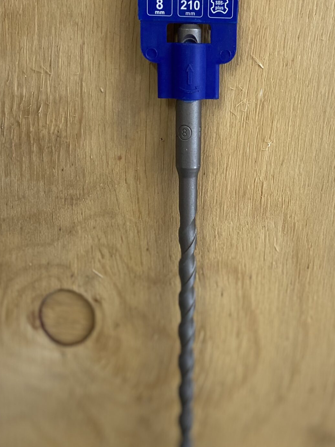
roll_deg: -1.5
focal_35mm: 48
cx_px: 217
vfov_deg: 39.7
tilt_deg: -17.9
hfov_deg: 30.1
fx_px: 619
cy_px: 224
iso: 100
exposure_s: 1/100
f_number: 1.8
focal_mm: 4.25
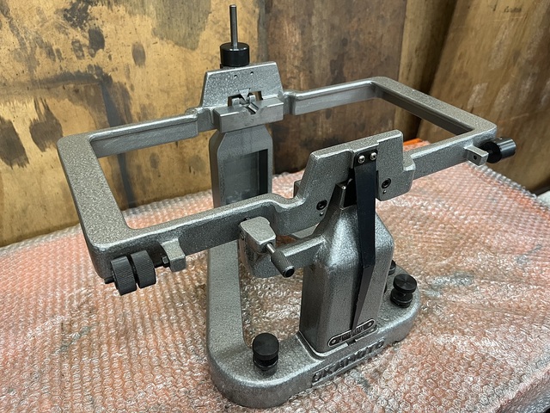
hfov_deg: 67.3
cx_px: 275
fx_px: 413
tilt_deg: -34.9
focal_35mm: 26
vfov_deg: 53.1
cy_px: 206
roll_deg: -0.7
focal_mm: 5.1
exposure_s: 1/60
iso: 160
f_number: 1.6
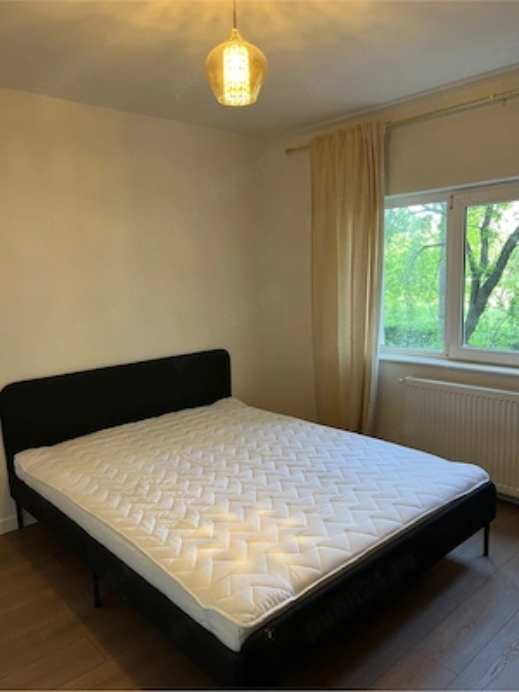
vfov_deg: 67.3
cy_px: 346
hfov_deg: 53.1
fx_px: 520
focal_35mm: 26
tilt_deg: -8.5
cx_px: 260
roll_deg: +1.7
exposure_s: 1/50
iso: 80
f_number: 1.5
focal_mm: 5.7
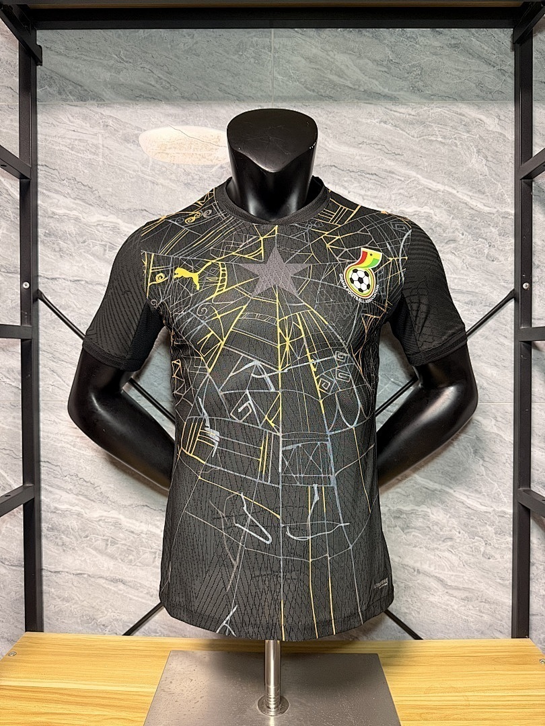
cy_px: 363
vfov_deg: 71.6
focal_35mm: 24
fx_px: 504
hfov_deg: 56.8
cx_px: 272
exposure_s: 1/50
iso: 250
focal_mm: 6.76
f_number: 1.78
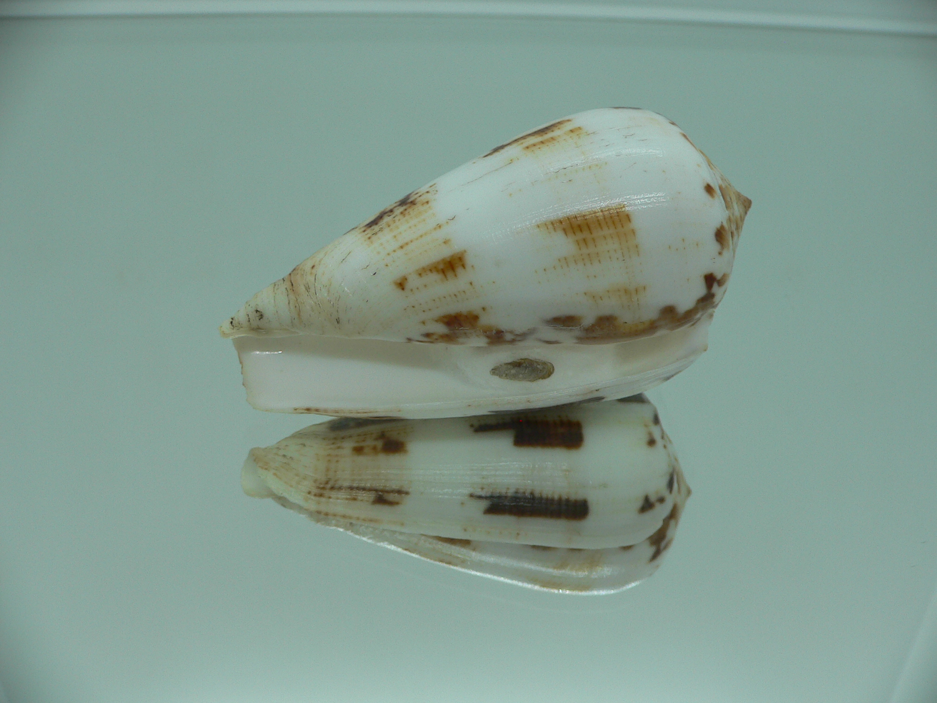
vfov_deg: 40.7
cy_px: 352
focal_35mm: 35
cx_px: 468
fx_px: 947
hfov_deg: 52.6
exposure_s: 1/80
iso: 80
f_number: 2.8
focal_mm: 4.6
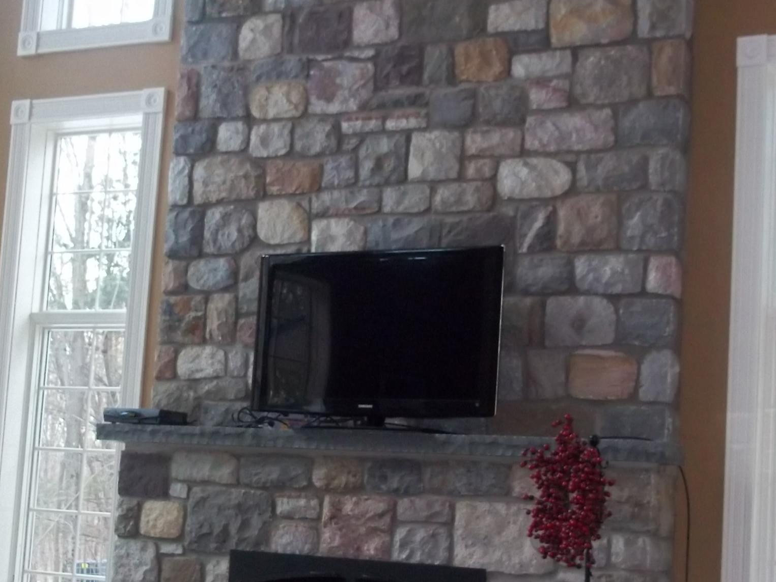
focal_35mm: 63
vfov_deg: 23.3
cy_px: 326
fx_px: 1412
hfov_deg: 30.7
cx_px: 385
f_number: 3.1
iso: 320
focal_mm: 6.5
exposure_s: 1/30
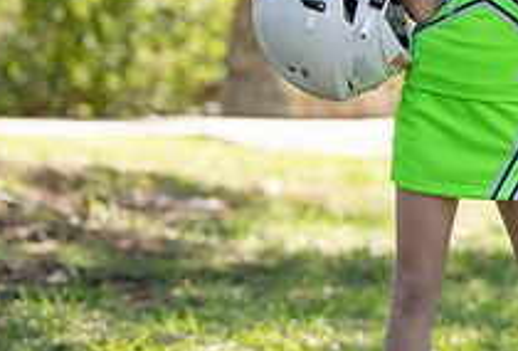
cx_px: 515
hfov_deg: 7.2
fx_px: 4075
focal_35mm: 282
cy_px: 37
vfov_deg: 4.9
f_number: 2.8
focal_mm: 96
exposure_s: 1/400
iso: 100
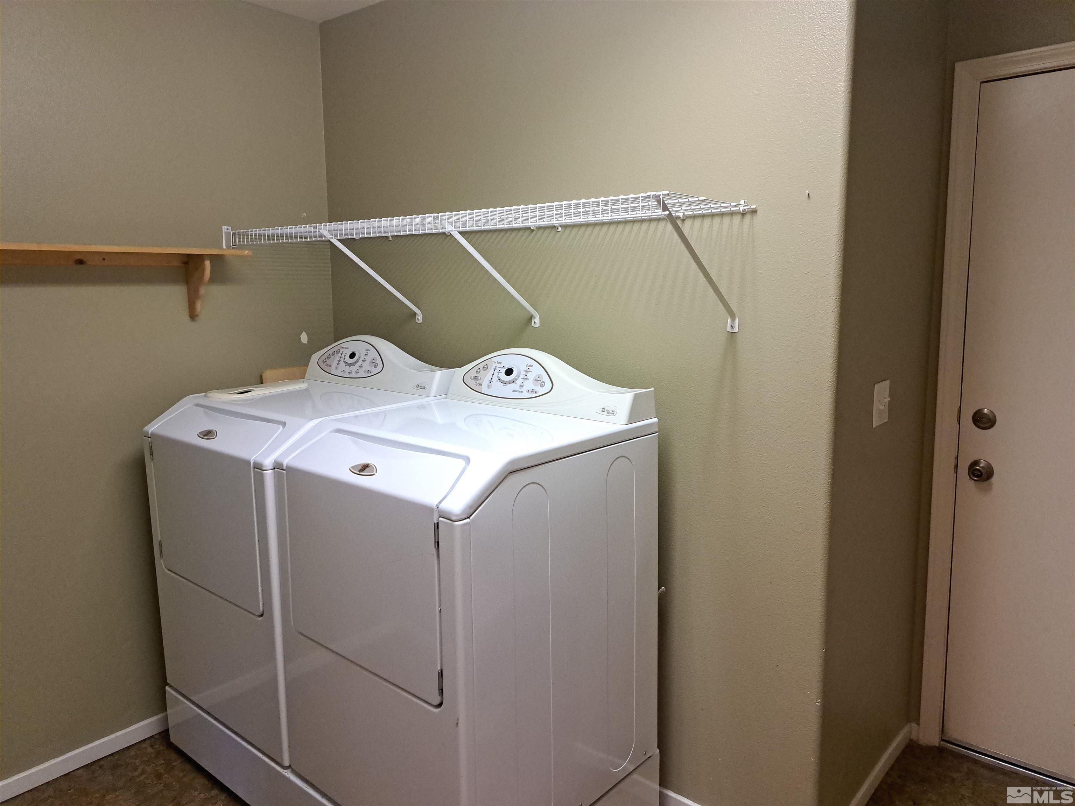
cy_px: 403
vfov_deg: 56.8
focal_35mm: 24
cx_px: 538
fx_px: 745
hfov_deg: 71.6
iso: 374
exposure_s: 1/60
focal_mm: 5.23
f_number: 1.8
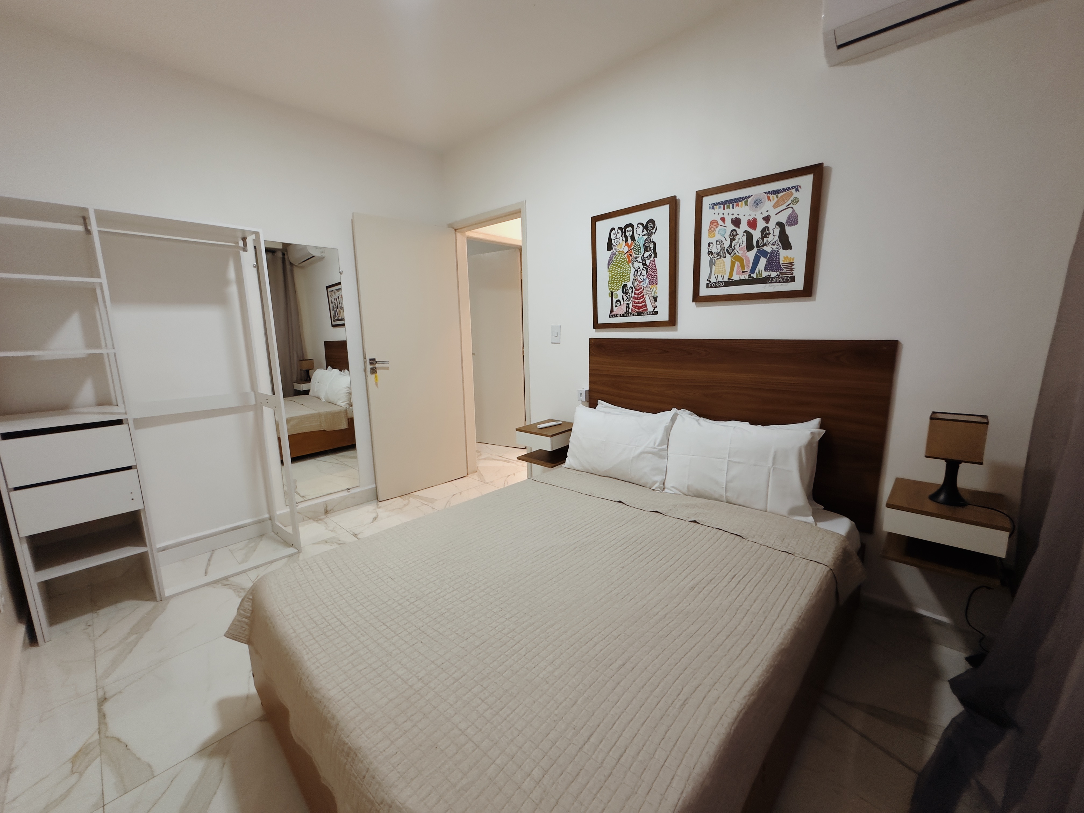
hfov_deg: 102.1
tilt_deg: -9.8
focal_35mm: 14
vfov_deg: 85.7
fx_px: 438
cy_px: 406
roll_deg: +1.4
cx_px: 542
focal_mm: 2.22
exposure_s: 1/60
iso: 200
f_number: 2.2
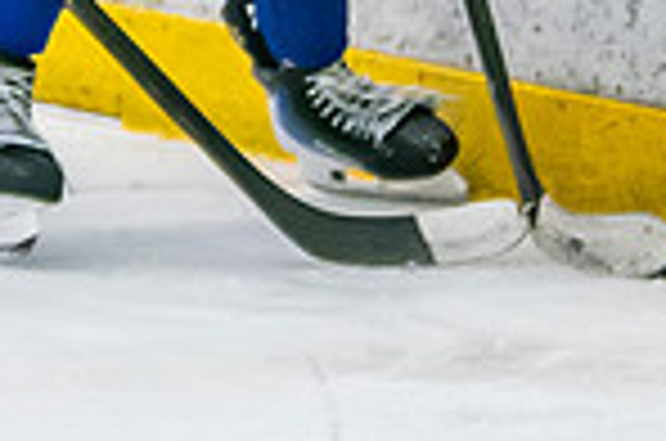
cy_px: -535
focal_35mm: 656
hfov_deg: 3.2
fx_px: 12110
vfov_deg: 2.1
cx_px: 417
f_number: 2.8
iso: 3200
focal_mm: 80
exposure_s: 1/640
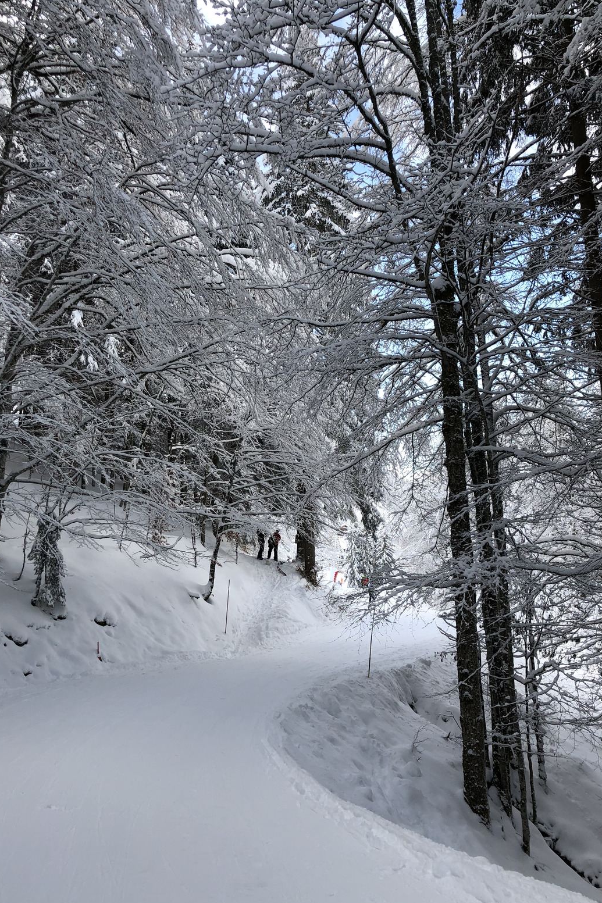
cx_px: 259
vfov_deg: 61.9
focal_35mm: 30
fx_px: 753
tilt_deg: +6.5
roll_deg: +2.1
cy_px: 455
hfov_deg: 43.5
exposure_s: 1/324
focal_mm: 4
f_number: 1.8
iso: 20
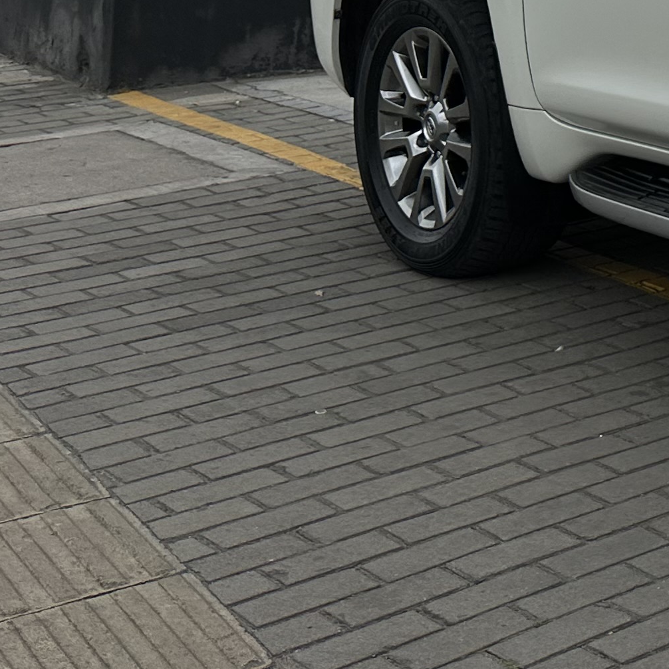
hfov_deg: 16.9
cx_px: 1200
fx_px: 1859
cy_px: -183
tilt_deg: +0.6
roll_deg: -2.6
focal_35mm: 85
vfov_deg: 19.0
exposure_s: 1/7576
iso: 80
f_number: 1.78
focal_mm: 6.86
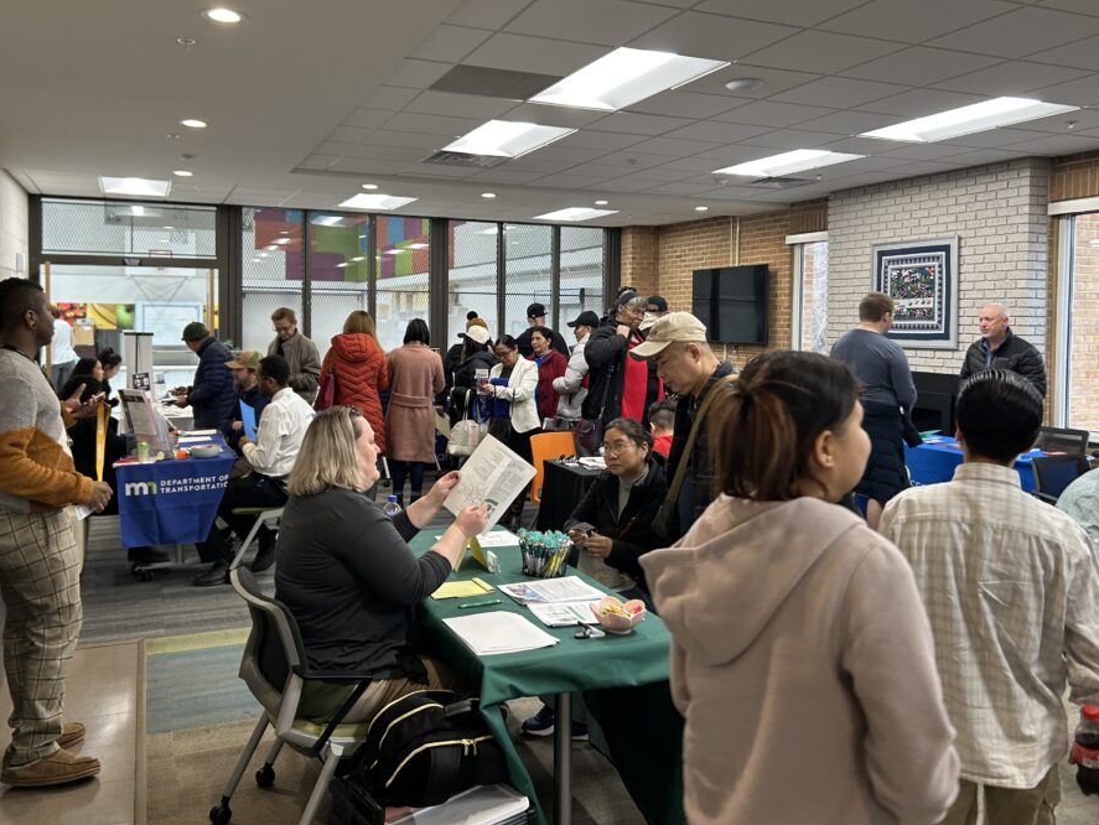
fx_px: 953
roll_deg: -0.4
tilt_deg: -1.5
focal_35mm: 30
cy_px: 353
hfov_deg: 59.9
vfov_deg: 46.7
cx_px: 551
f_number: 1.5
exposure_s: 1/60
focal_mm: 5.7
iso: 100
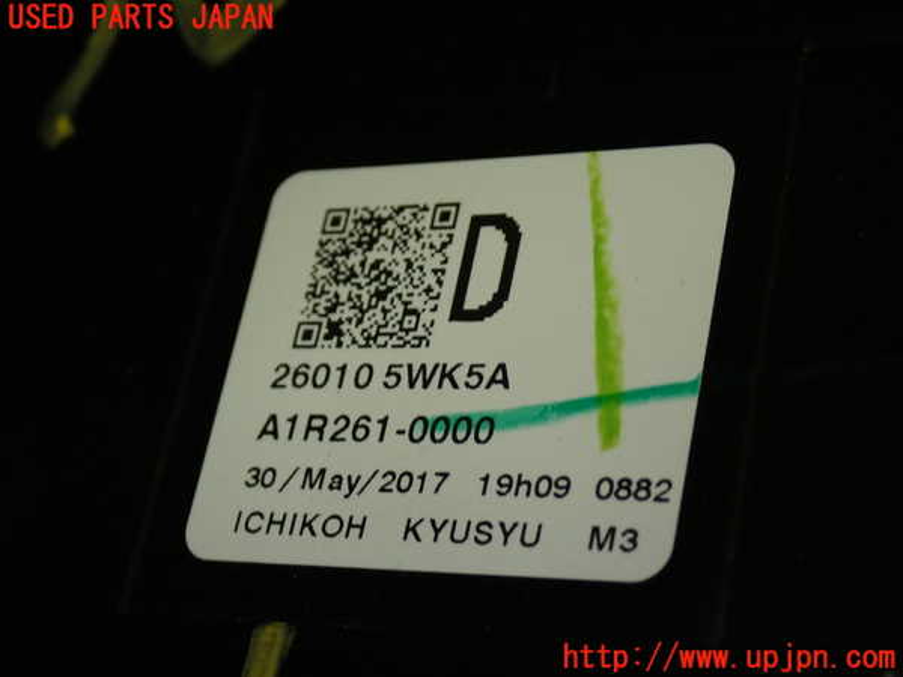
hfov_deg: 27.4
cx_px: 452
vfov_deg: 20.7
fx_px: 1852
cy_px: 338
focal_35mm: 71
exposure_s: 1/125
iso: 200
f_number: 3.9
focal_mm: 12.73
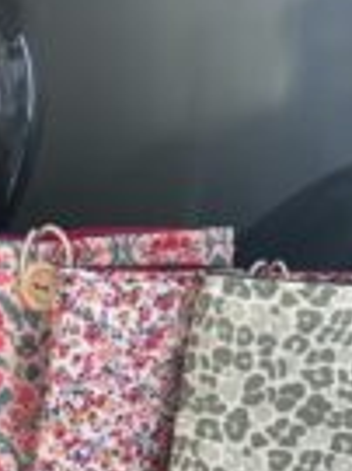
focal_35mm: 77
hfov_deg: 18.7
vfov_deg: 22.1
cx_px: 21
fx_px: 1046
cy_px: 652
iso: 250
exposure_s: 1/60
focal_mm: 5.7
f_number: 1.5
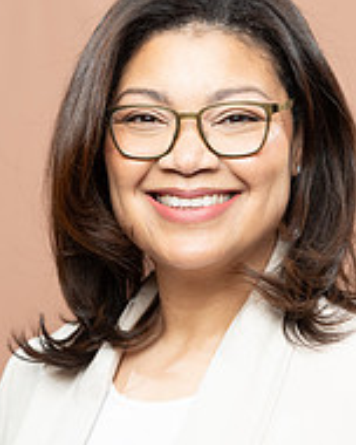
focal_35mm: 169
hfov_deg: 9.1
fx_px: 2226
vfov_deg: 11.4
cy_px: 356
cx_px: 201
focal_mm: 76
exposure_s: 1/160
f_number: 4
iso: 320
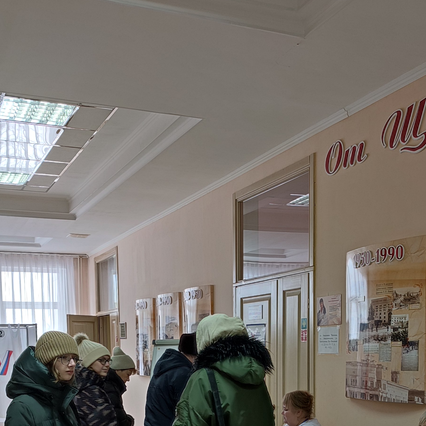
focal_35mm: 49
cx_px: 217
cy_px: 416
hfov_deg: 34.7
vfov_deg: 32.2
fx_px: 682
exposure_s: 1/33
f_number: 1.9
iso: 317
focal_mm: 6.04
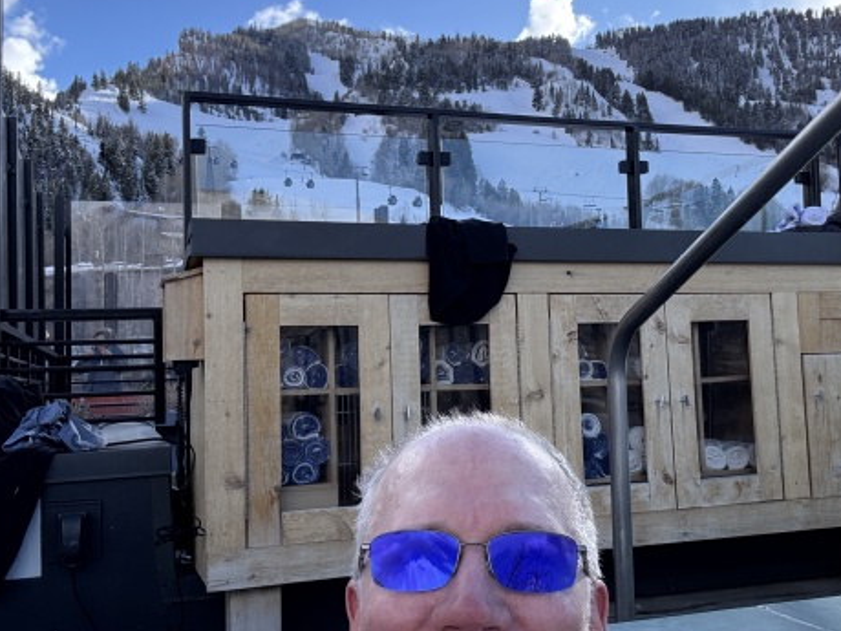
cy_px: 302
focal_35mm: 40
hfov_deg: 46.7
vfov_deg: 36.0
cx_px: 474
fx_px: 972
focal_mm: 2.69
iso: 25
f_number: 1.9
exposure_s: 1/386
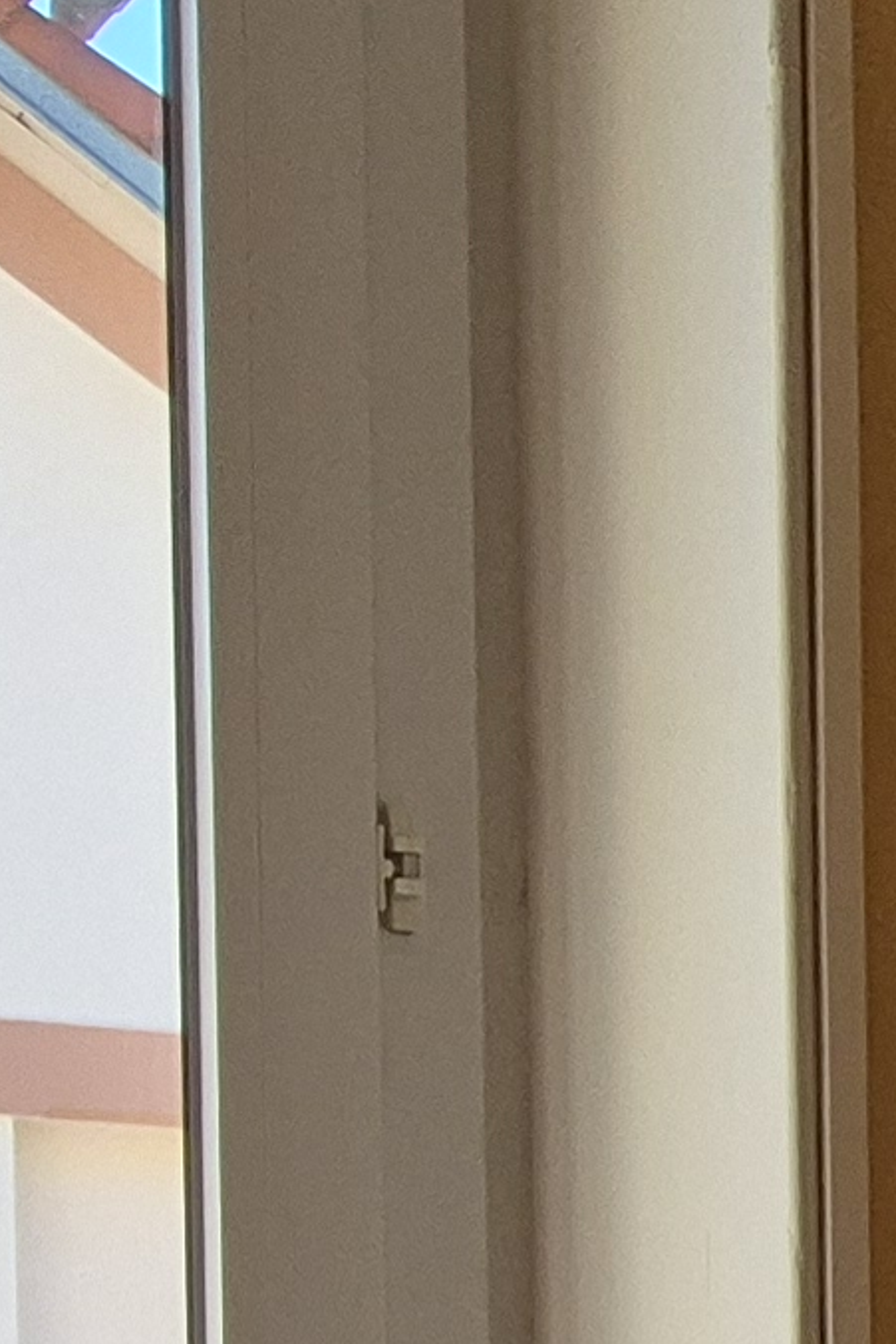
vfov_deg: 23.2
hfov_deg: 12.7
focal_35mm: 80
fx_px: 2985
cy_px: 1612
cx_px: 2233
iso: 125
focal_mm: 2.2
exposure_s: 1/718
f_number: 2.2
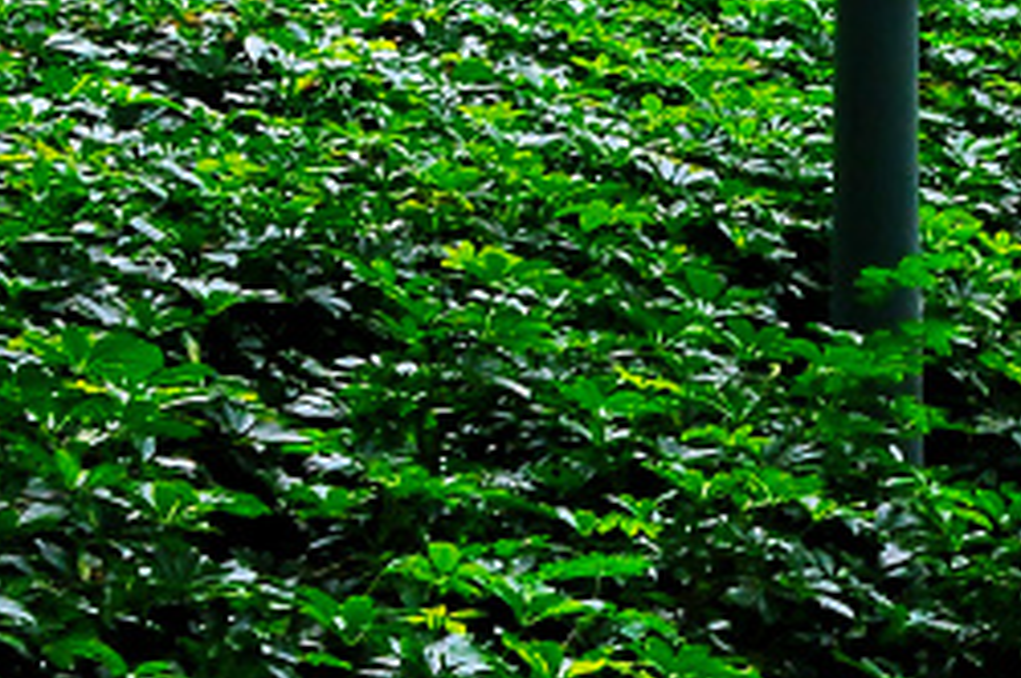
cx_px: 2410
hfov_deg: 10.4
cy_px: -631
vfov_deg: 7.6
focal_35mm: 173
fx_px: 4900
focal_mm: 24
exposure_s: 1/500
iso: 1100
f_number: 7.1
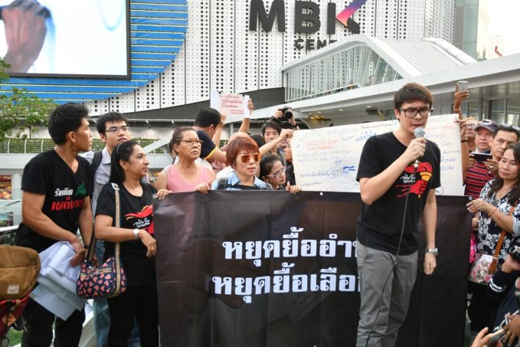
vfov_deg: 42.9
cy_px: 174
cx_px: 268
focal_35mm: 31
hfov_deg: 61.0
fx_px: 441
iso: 640
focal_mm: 19
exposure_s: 1/250
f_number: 2.8
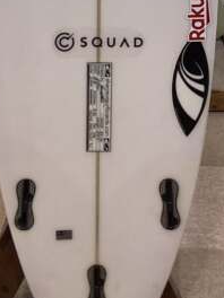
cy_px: -82
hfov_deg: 15.7
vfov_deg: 19.4
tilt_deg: -13.2
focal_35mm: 94
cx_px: 104
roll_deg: +0.1
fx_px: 811
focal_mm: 3.3
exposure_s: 1/50
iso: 64
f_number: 2.4
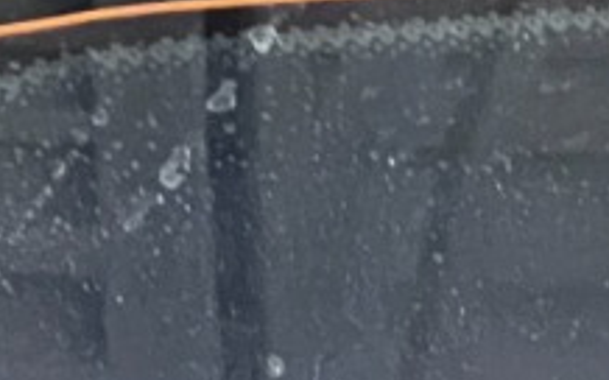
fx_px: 9937
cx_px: 1757
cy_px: 958
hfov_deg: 3.4
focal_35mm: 599
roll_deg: -1.7
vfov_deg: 2.2
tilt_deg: -14.3
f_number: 2.8
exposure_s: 1/60
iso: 640
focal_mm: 9
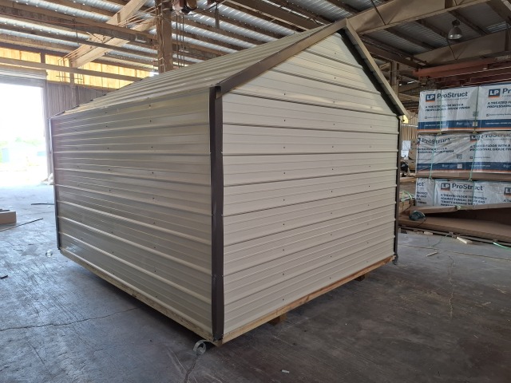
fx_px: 340
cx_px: 256
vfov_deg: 58.9
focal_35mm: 23
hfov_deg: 73.9
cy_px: 192
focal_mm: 5.54
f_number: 1.8
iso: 200
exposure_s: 1/100
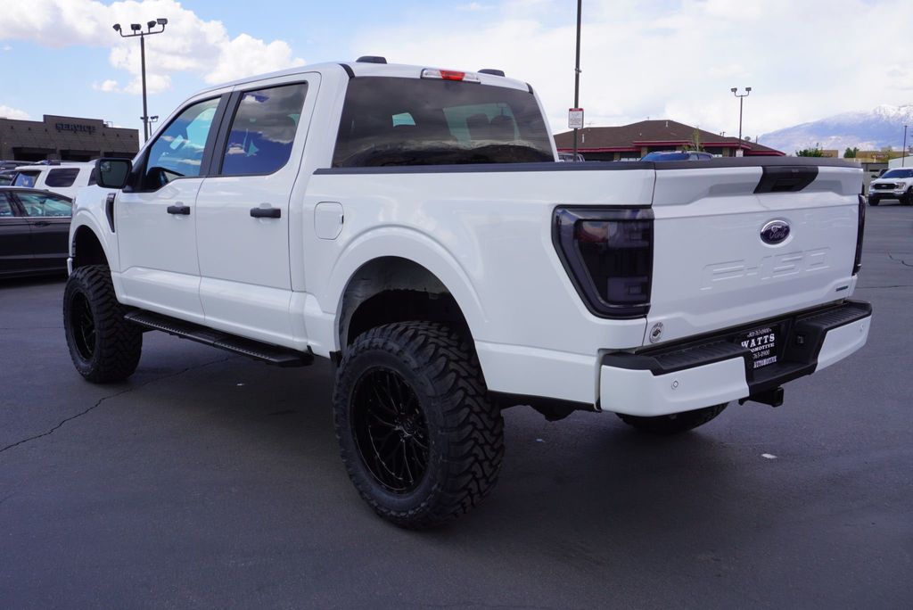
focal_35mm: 33
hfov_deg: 57.2
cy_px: 305
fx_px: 837
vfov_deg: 40.0
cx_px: 456
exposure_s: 1/125
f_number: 9
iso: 100
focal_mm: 22
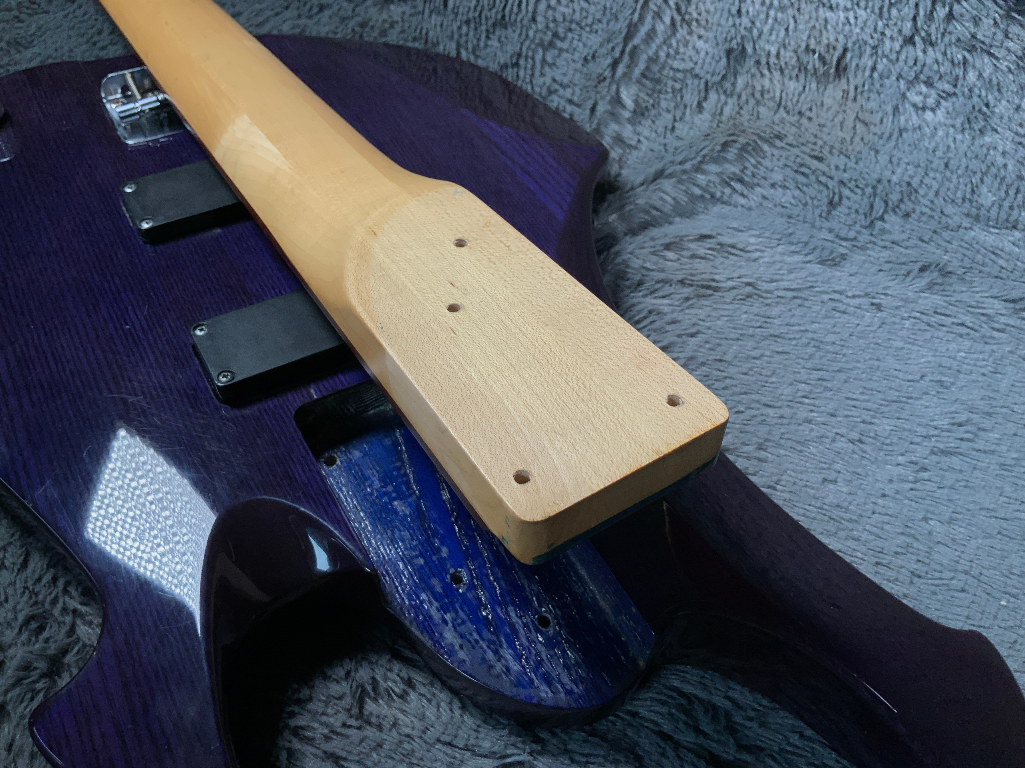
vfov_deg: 48.2
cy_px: 384
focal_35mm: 29
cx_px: 512
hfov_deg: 61.7
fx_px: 859
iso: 32
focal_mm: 3
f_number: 1.8
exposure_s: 1/312
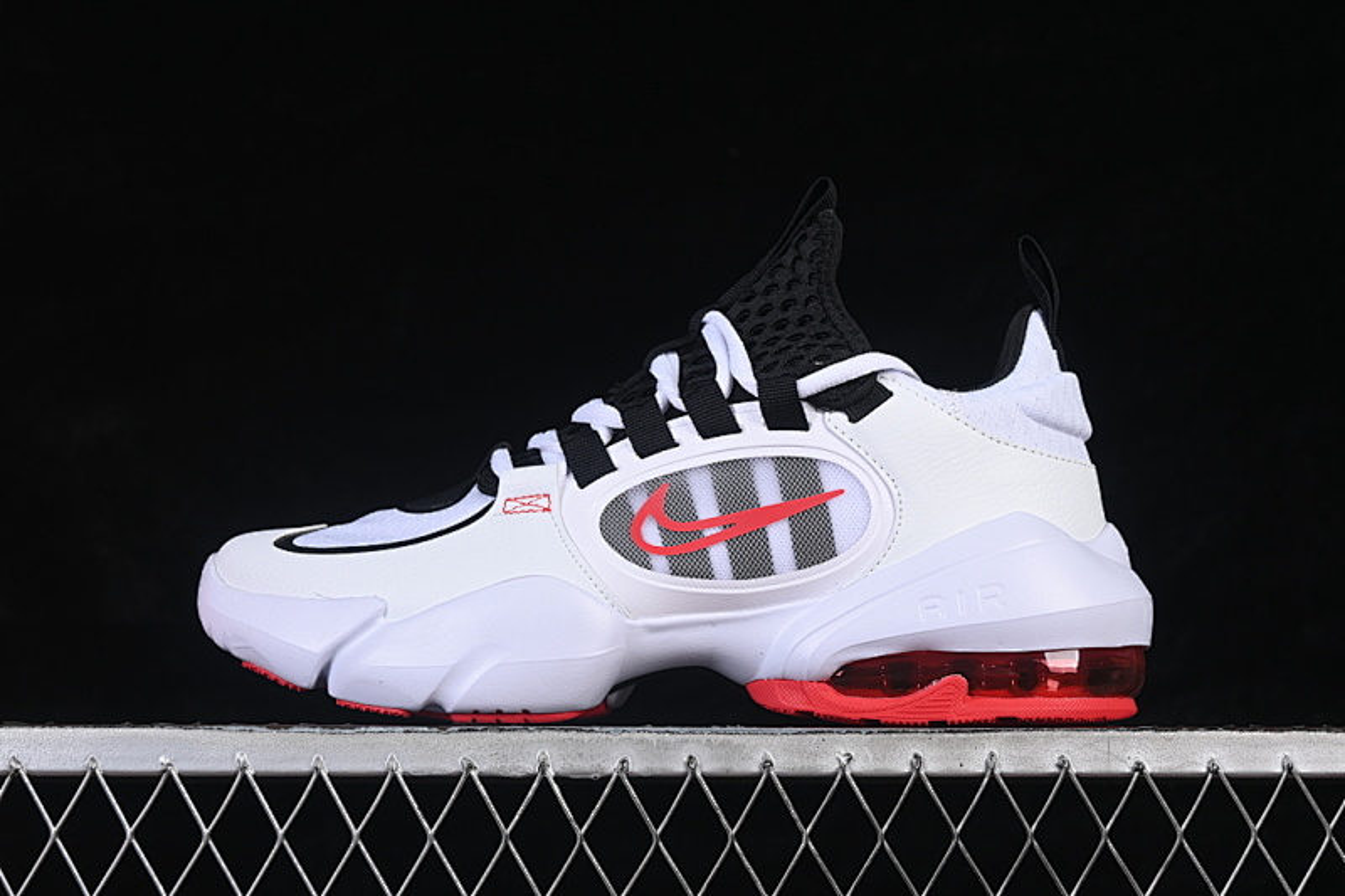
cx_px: 672
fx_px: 2801
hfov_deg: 27.0
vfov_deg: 18.2
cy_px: 448
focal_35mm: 75
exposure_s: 1/80
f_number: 8
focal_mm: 50
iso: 160
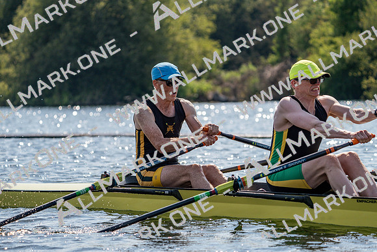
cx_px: 188
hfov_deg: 10.3
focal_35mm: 200
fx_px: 2095
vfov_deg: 6.9
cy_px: 126
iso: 200
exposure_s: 1/1600
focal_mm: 200
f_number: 5.6
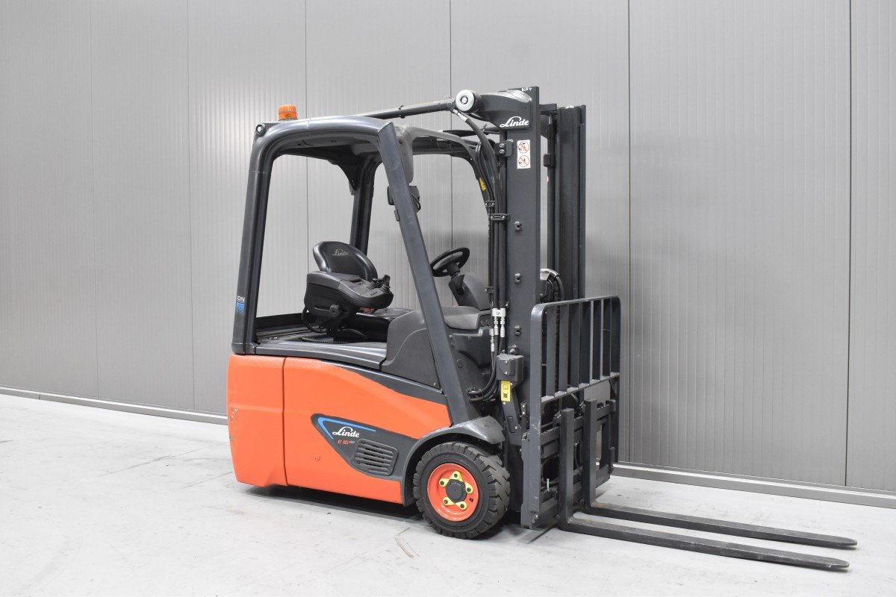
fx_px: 859
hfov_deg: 55.1
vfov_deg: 38.4
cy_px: 298
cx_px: 448
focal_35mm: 34
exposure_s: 1/20
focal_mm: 23
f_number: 5.6
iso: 1600
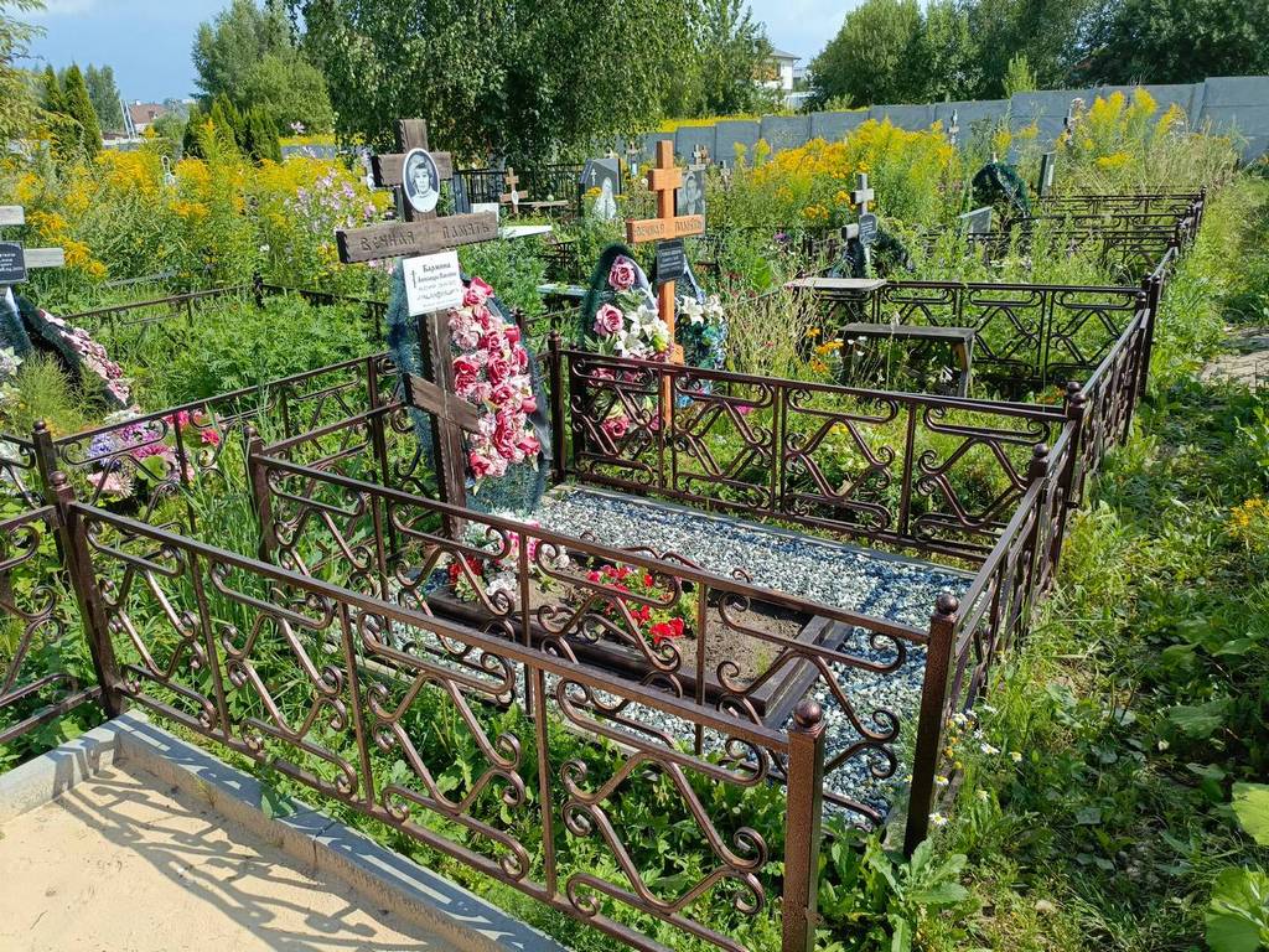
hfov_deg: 69.4
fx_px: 916
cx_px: 634
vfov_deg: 54.9
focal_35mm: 25
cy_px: 476
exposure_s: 1/1008
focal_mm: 4.76
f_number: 1.69
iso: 116
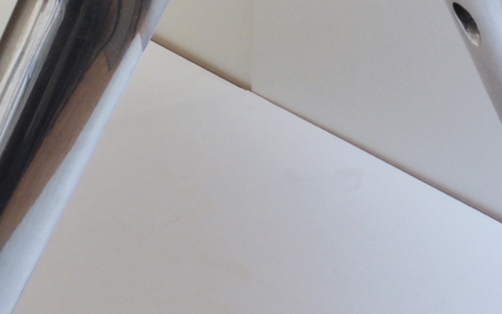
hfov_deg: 16.7
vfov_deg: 10.3
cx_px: 446
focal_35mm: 123
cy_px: -173
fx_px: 1683
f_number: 25
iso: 640
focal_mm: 26
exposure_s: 1/13
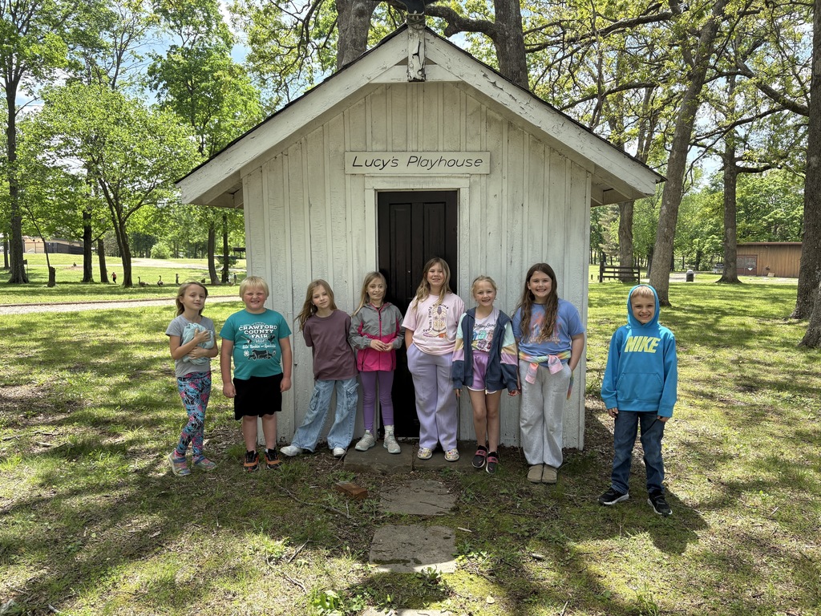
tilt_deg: -5.5
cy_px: 308
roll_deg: +0.1
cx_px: 410
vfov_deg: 53.1
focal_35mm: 26
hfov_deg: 67.3
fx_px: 617
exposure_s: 1/907
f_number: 1.6
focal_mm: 5.96
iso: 50
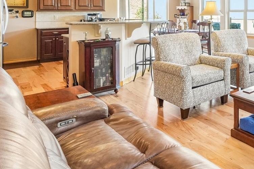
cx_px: 260
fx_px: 235
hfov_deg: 46.5
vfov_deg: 36.8
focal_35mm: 33
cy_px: 13
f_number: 8
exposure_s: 1/5
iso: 800
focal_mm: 10.4
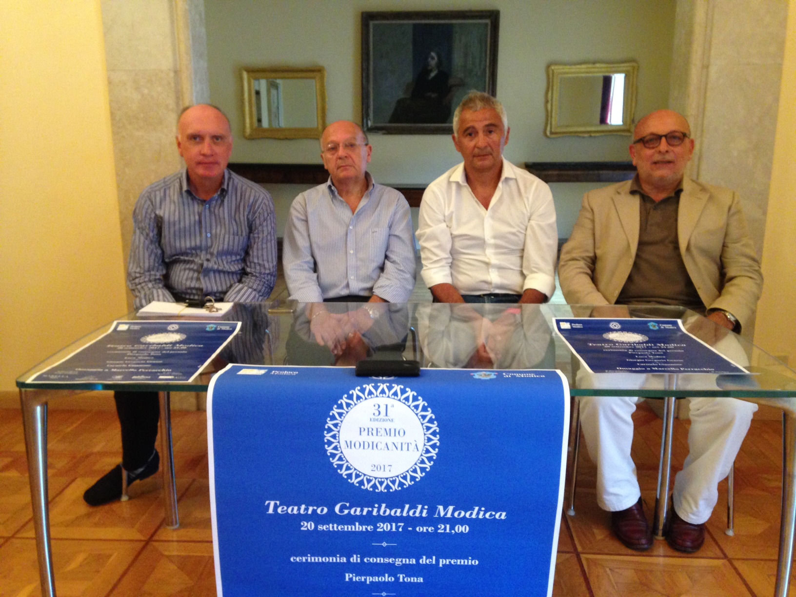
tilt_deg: -11.9
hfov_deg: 55.4
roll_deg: -0.9
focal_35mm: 33
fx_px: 759
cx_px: 398
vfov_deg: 42.9
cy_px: 298
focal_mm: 4.12
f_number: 2.4
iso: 250
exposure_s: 1/20
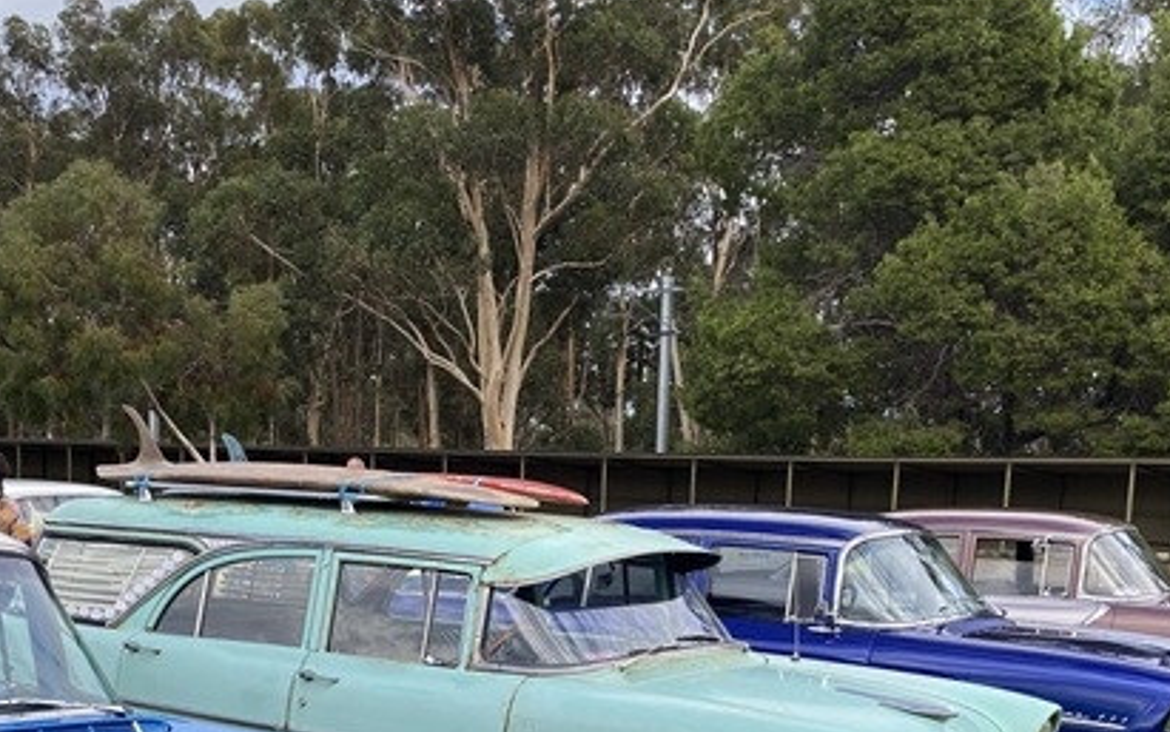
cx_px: 527
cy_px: 732
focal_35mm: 54
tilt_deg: -9.3
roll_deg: -1.6
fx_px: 1722
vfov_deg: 23.0
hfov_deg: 37.5
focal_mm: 4.25
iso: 32
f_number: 1.8
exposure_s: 1/658
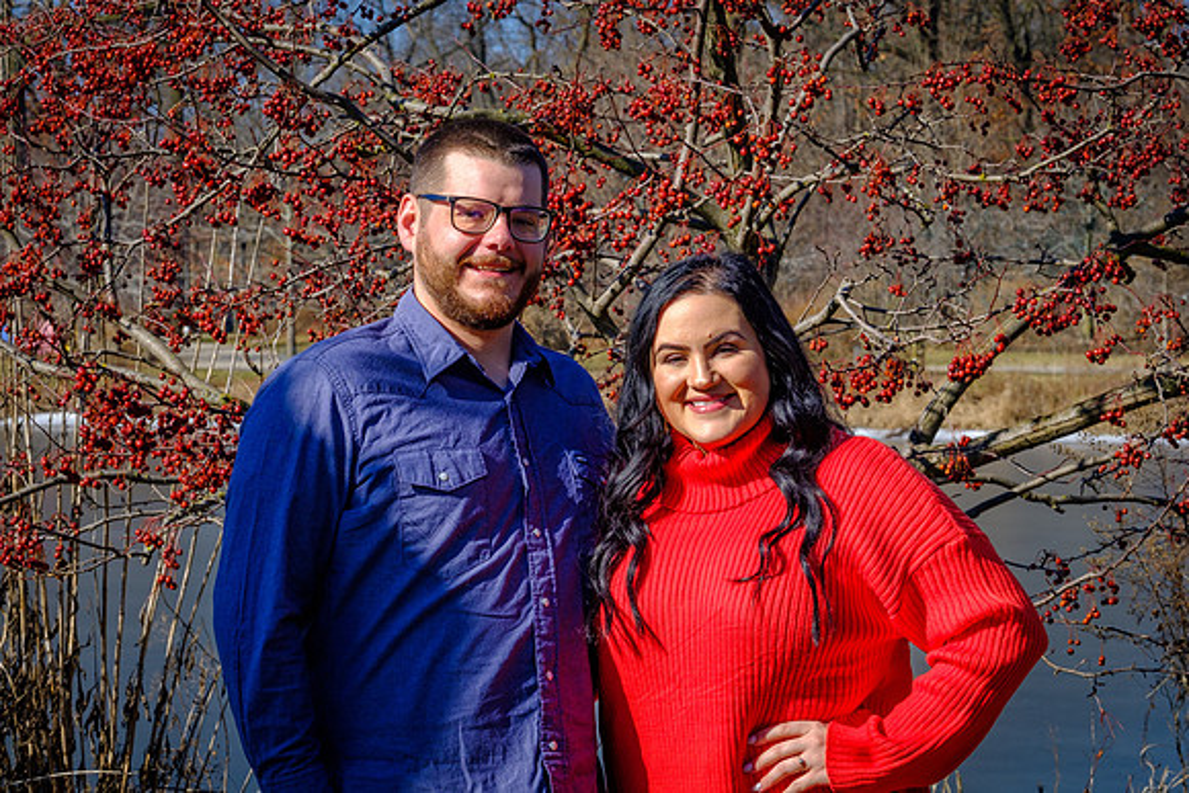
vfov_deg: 13.8
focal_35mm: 99
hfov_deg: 20.6
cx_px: 594
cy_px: 396
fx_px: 3270
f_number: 11
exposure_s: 1/250
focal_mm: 66
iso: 200
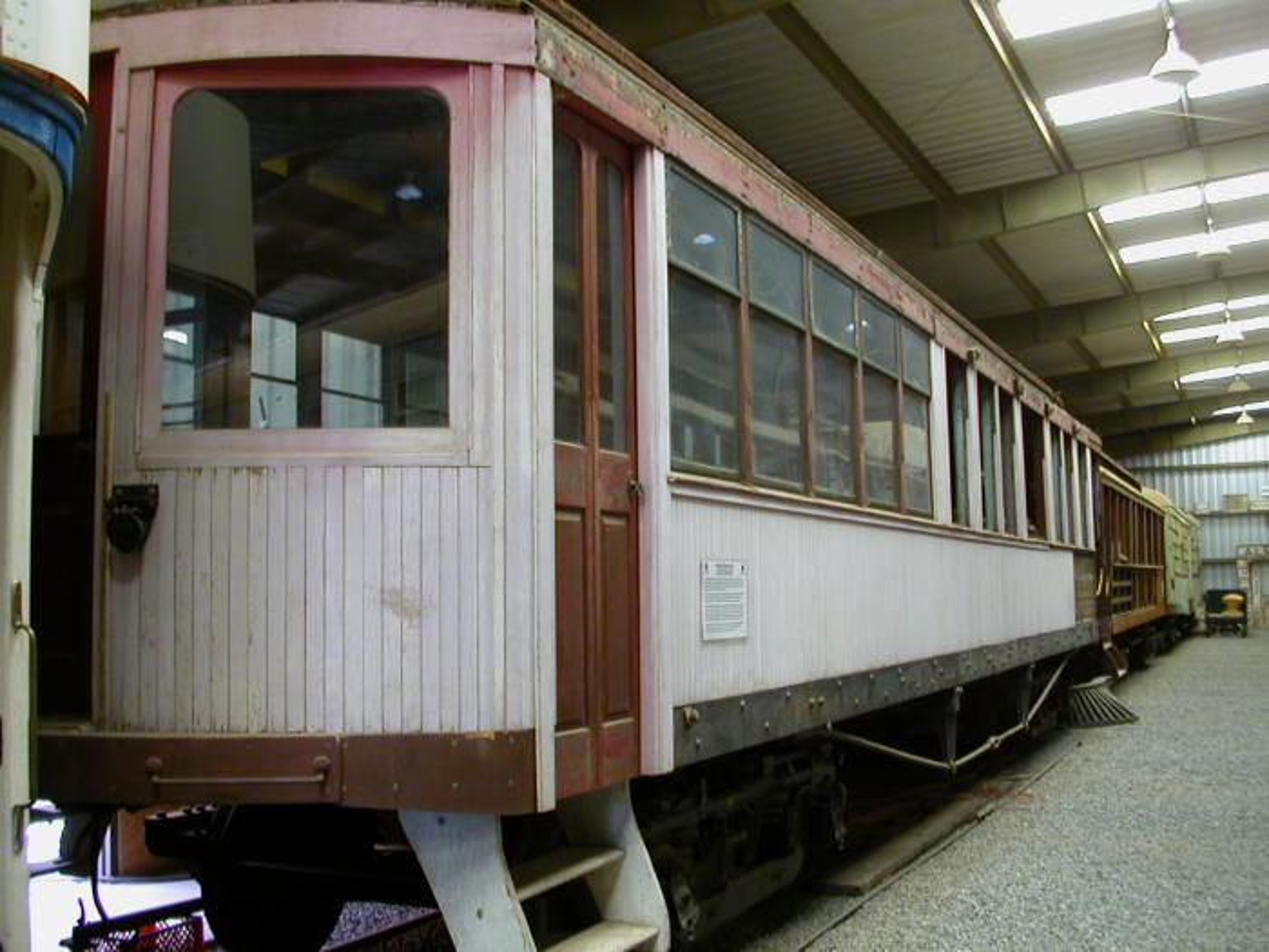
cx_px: 634
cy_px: 476
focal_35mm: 37
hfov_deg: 50.1
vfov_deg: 38.7
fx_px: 1356
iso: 100
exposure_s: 1/10.4
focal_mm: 5.6
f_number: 2.7
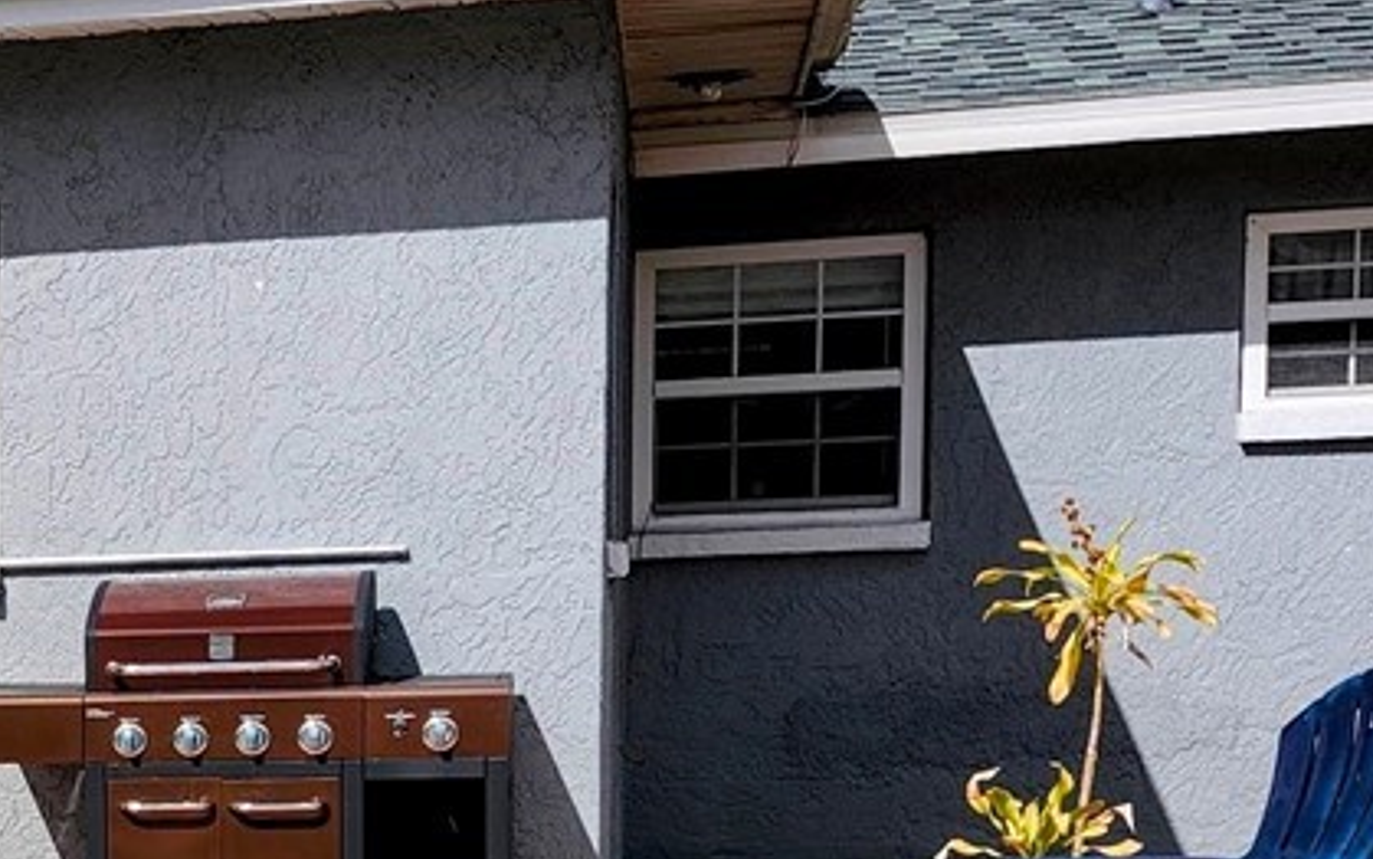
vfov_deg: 13.7
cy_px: 964
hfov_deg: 19.5
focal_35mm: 93
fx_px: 3480
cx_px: -668
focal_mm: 5.54
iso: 25
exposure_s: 1/3282
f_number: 1.8
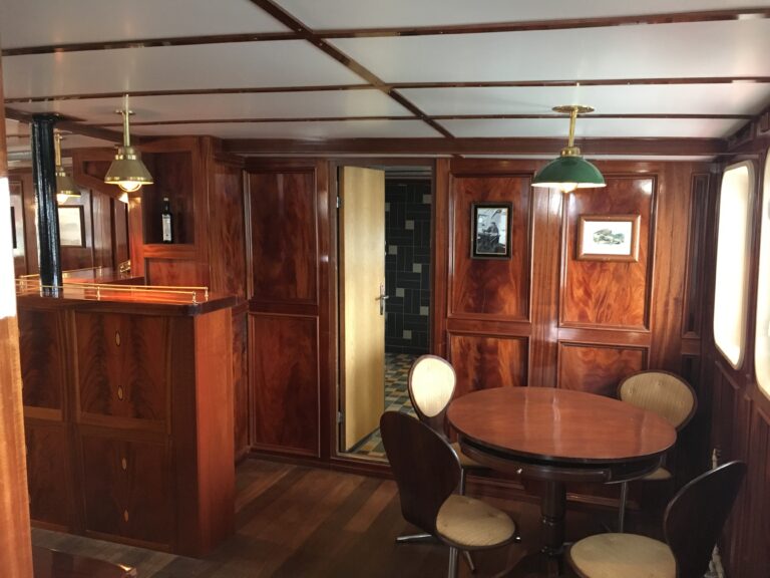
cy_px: 289
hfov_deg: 61.7
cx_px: 385
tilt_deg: -7.1
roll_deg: -1.2
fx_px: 645
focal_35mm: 29
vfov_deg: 48.2
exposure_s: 1/17
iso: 200
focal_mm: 4.15
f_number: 2.2
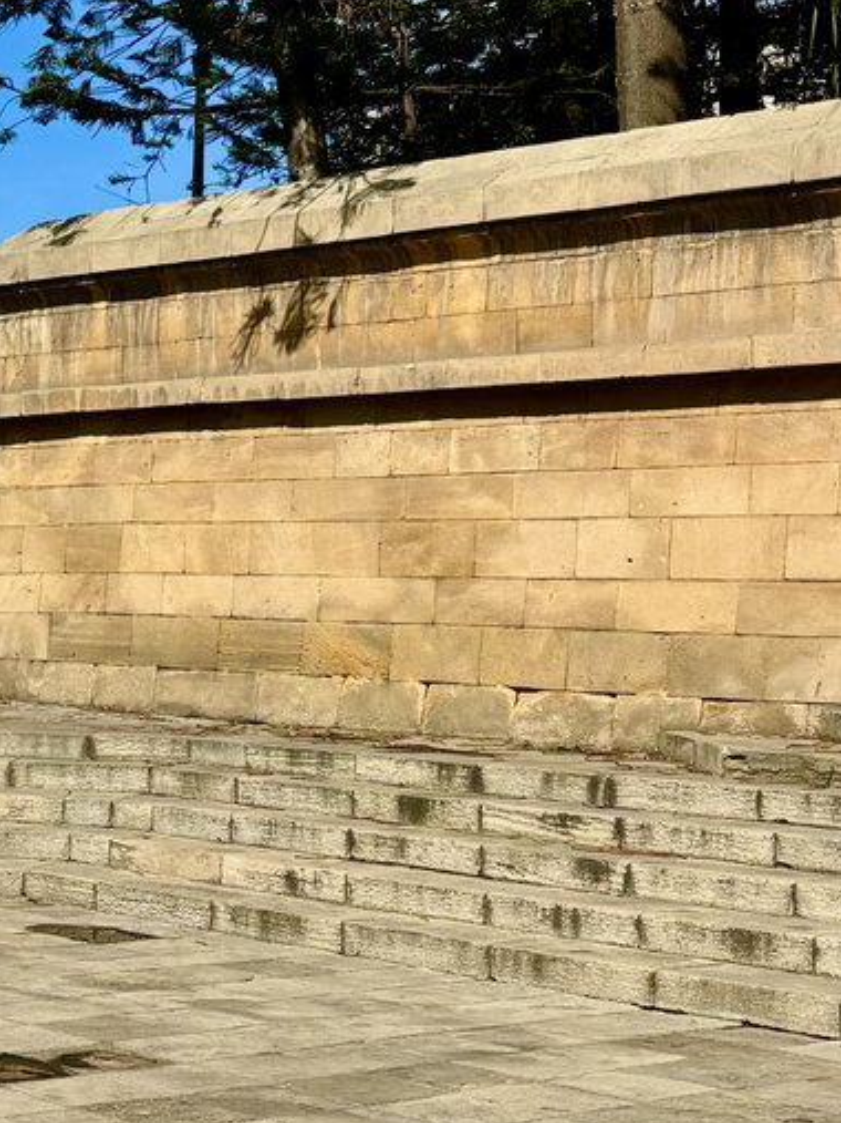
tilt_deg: +3.9
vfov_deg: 23.8
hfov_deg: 17.2
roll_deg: -1.8
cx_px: -164
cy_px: 443
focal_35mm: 82
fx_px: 2657
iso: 50
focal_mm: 5.96
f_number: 1.6
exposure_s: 1/7692
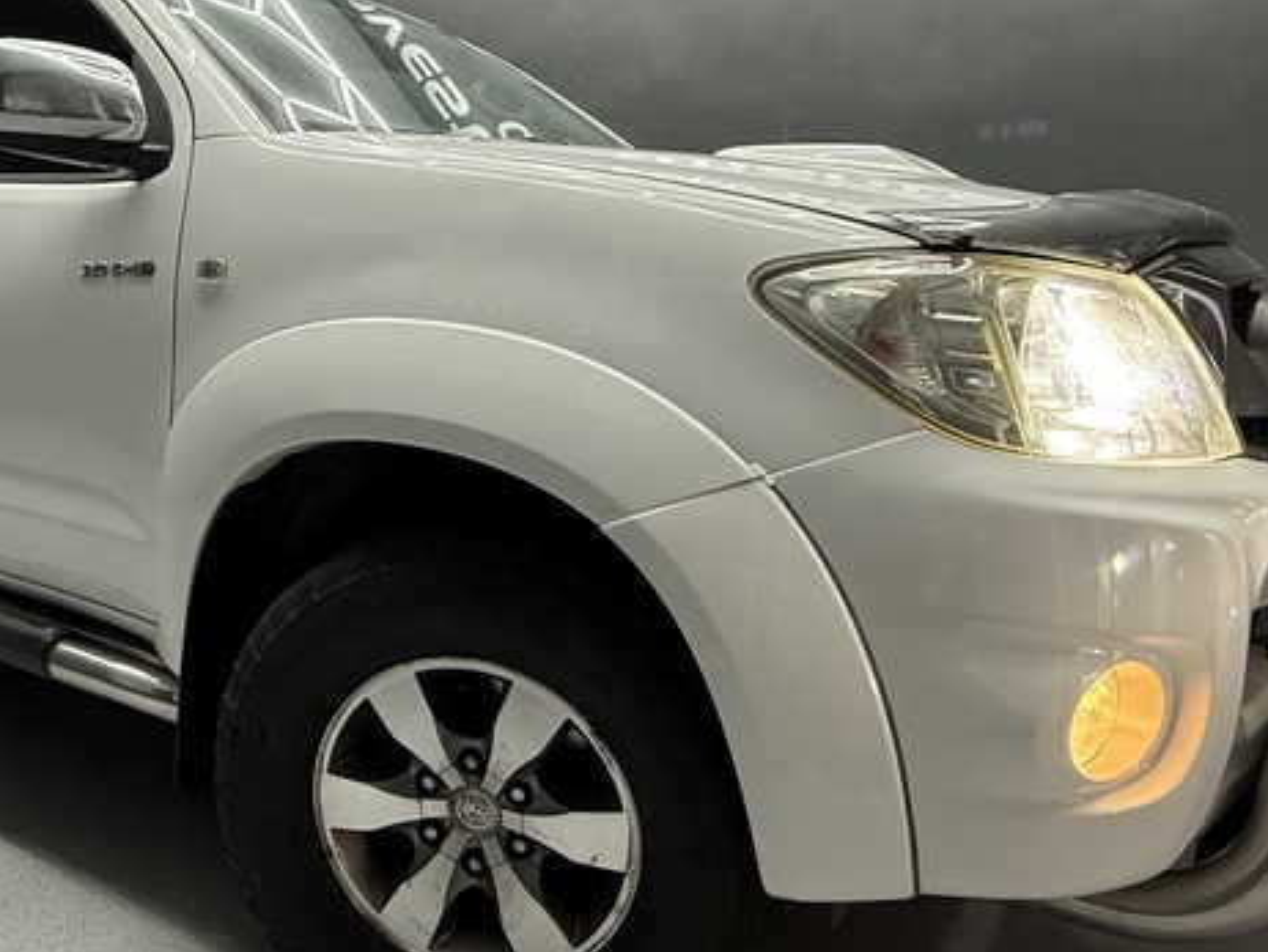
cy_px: 453
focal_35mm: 31
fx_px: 1136
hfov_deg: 56.7
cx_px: 392
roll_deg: +0.5
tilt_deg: -8.2
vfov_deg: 45.5
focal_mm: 2.22
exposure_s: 1/99
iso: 200
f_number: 2.2
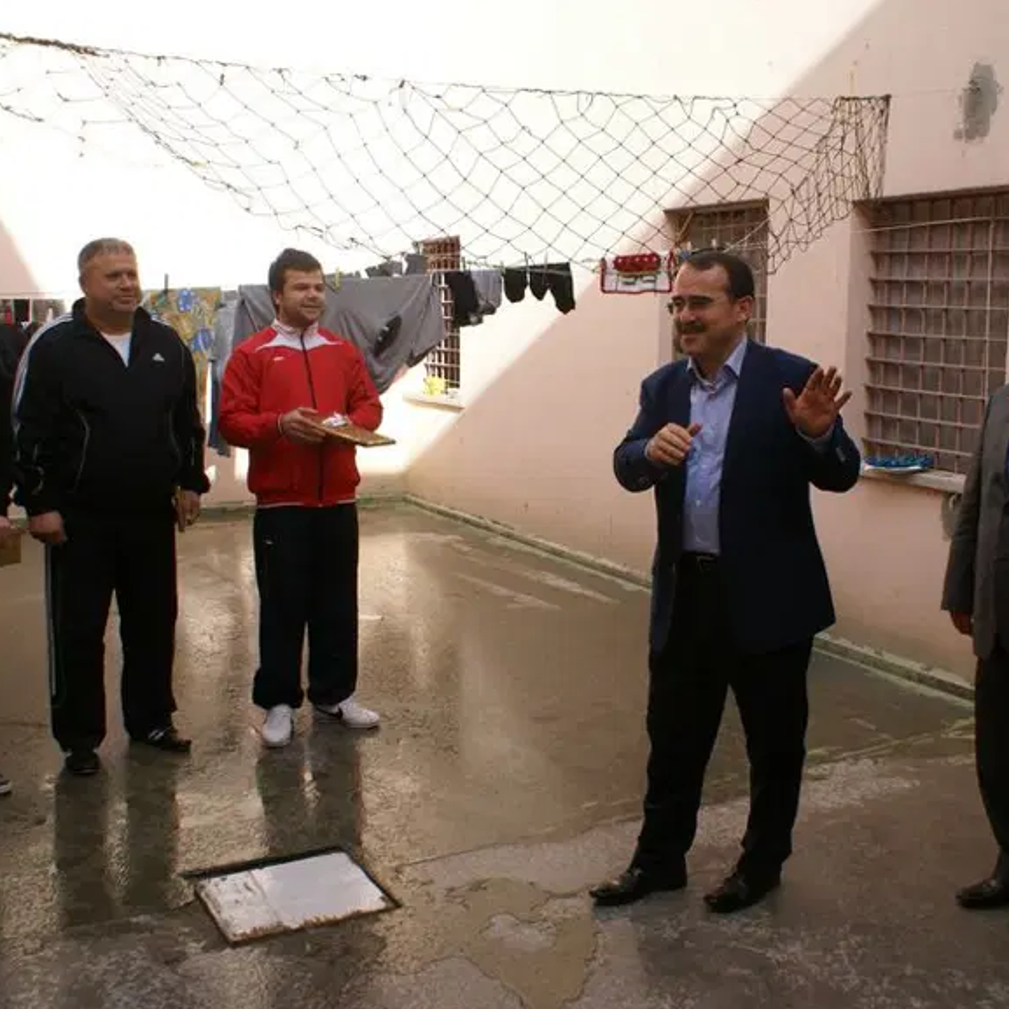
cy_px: 510
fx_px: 1154
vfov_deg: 47.2
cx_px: 640
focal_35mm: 35
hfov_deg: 46.7
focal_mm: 18
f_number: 5.6
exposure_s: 1/250
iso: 100
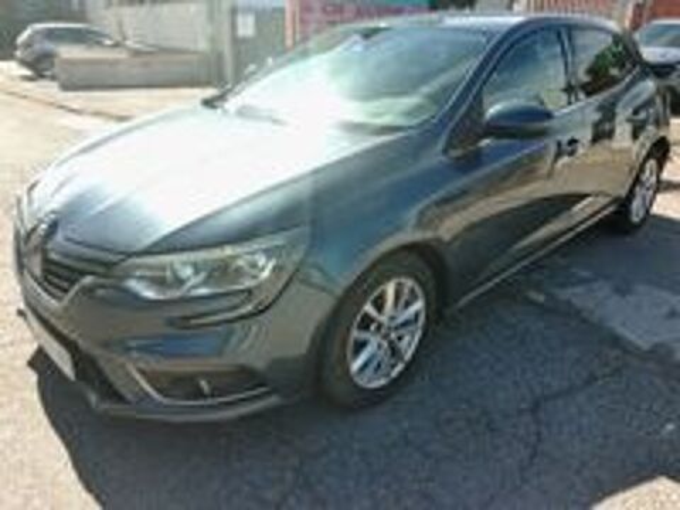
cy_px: 255
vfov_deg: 53.1
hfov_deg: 67.3
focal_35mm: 26
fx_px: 511
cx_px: 340
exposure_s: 1/403
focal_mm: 3
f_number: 2
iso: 100
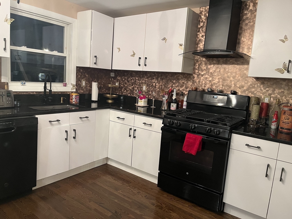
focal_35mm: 26
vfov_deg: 53.1
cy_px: 110
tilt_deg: -8.7
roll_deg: -4.0
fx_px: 219
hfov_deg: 67.3
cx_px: 146
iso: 400
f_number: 1.6
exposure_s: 1/60
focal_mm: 5.1
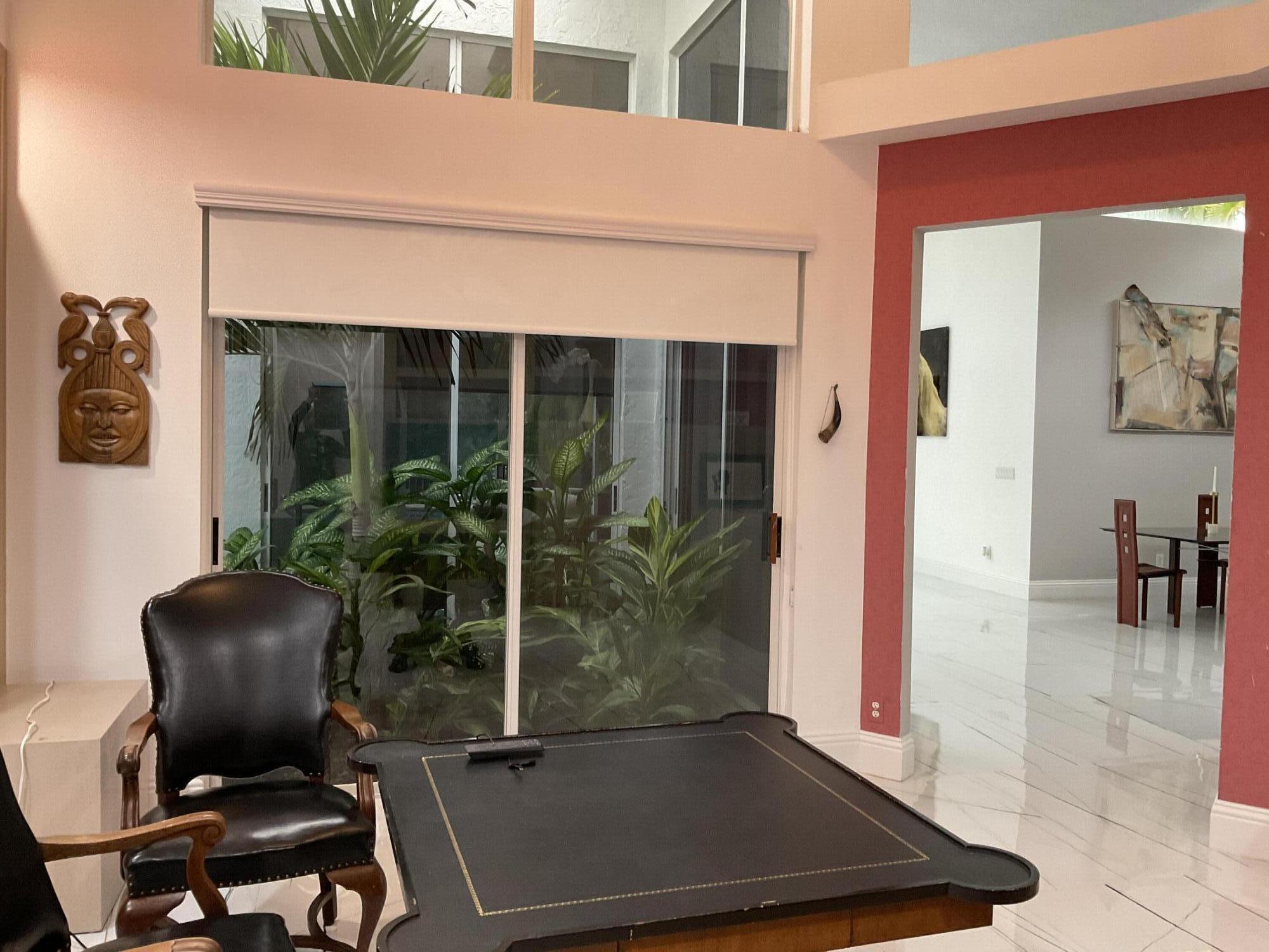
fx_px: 1063
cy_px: 476
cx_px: 634
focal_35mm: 29
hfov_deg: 61.7
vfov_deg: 48.2
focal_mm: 3
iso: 125
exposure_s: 1/60
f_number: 1.8
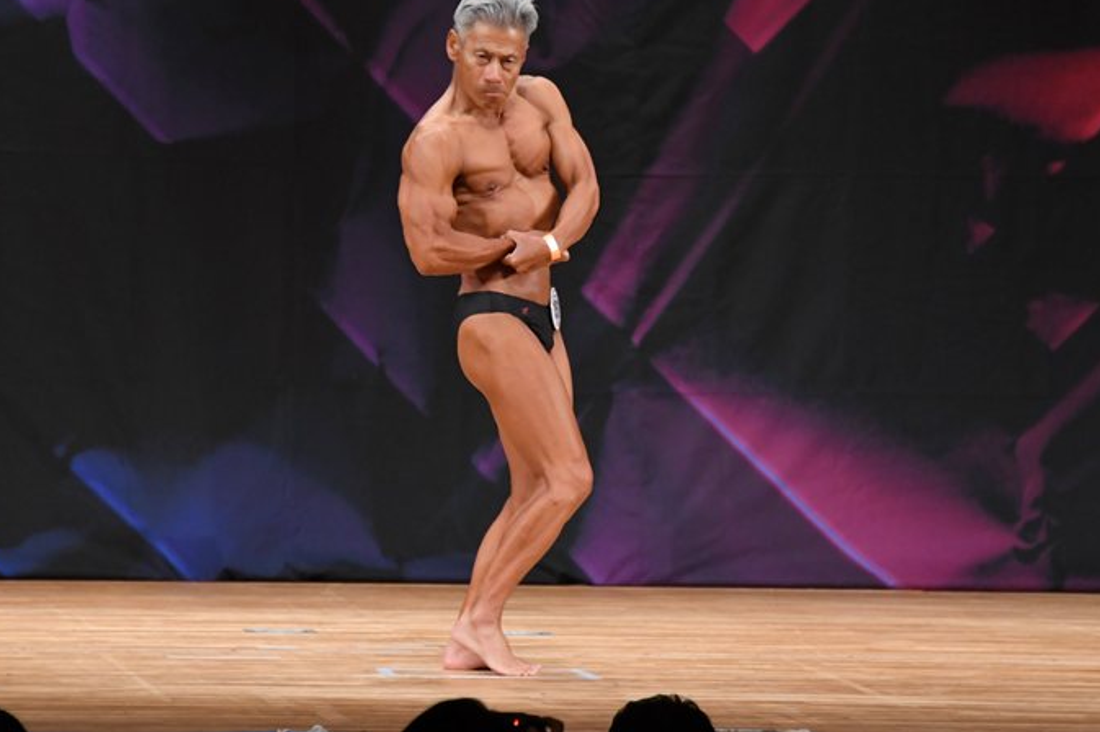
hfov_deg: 6.3
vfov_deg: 4.2
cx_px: 509
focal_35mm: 328
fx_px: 10017
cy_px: 317
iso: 3200
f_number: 5.6
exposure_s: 1/400
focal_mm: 190
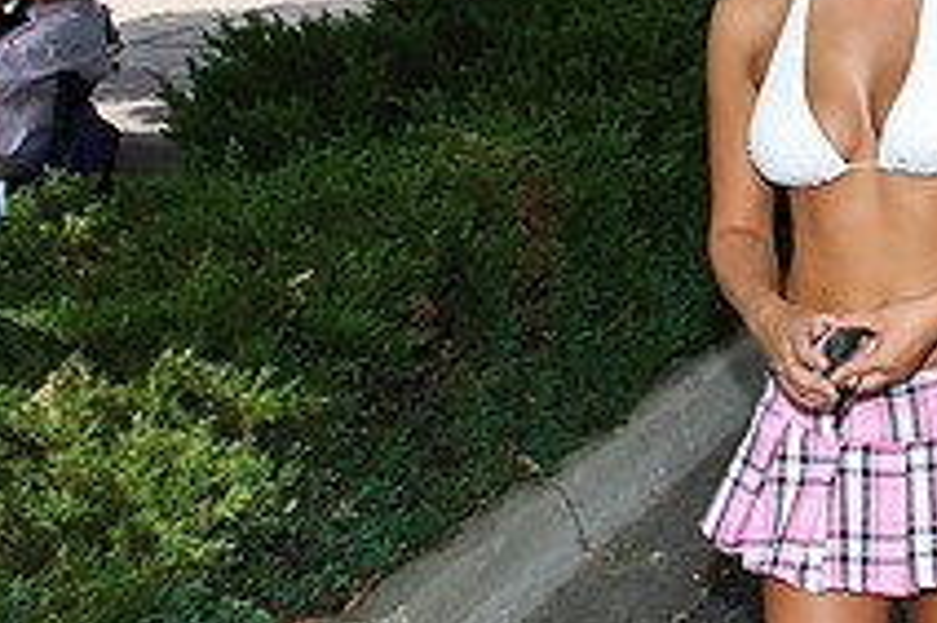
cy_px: 110
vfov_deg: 16.5
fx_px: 2133
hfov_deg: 23.2
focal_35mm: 82
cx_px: 1039
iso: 200
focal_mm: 20
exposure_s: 1/250
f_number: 8
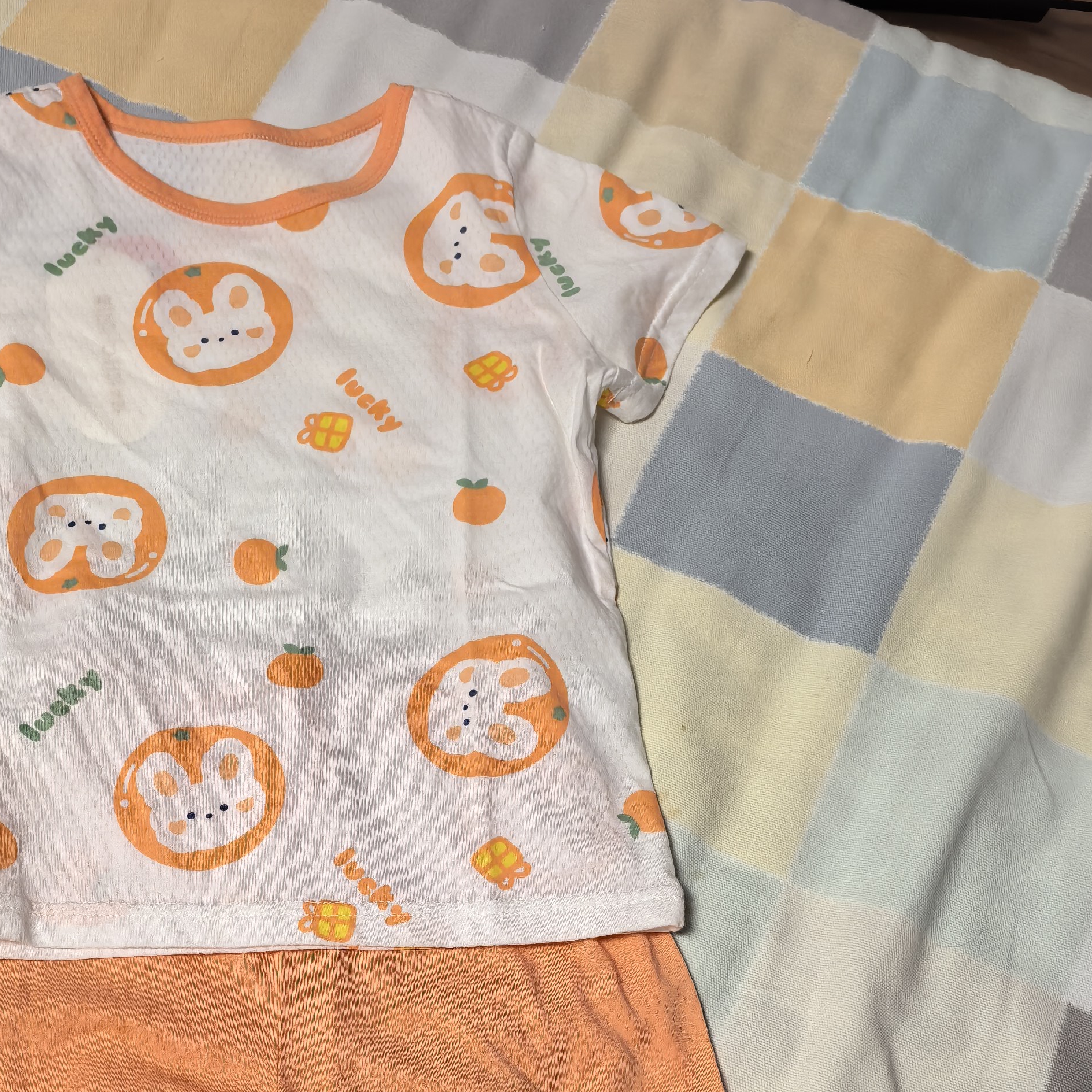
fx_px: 1642
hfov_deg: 36.5
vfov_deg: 34.6
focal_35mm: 46
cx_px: 377
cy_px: 998
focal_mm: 5.75
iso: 200
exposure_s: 1/100
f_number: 2
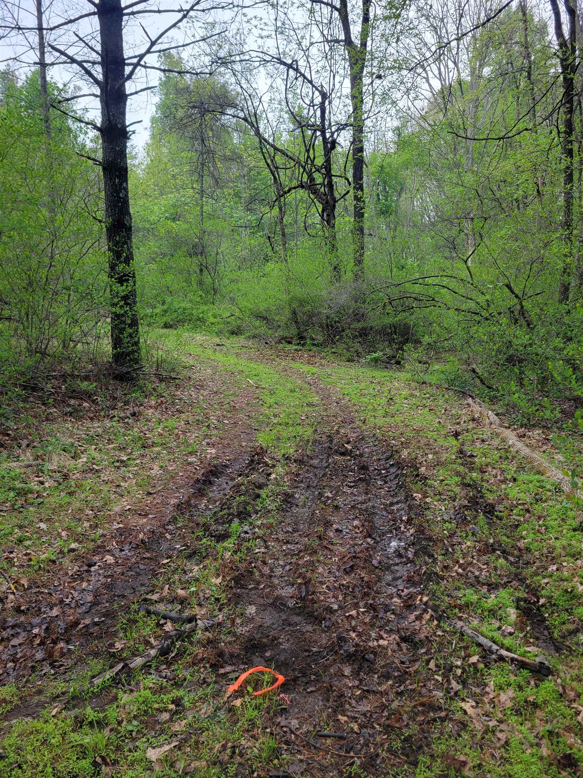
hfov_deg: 53.1
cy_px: 389
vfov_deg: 67.3
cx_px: 292
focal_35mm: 26
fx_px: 584
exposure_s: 1/147
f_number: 1.8
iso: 40
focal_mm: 5.4
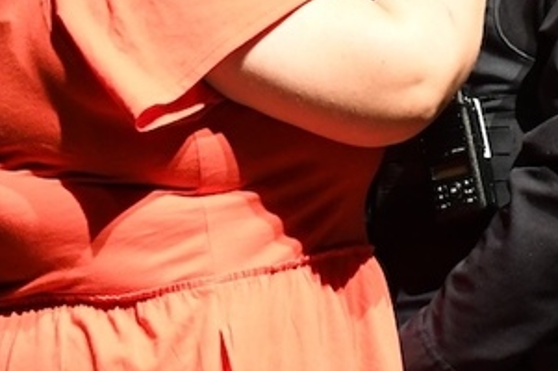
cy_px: 74
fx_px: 3004
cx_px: 356
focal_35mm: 194
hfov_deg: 10.6
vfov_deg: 7.1
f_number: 5.6
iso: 4000
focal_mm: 38
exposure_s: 1/60
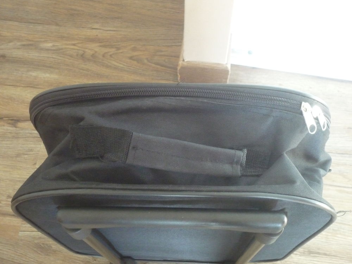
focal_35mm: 53
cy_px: 132
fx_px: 539
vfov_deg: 27.5
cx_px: 176
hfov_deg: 36.2
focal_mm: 9.3
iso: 800
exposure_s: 1/15
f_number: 4.3
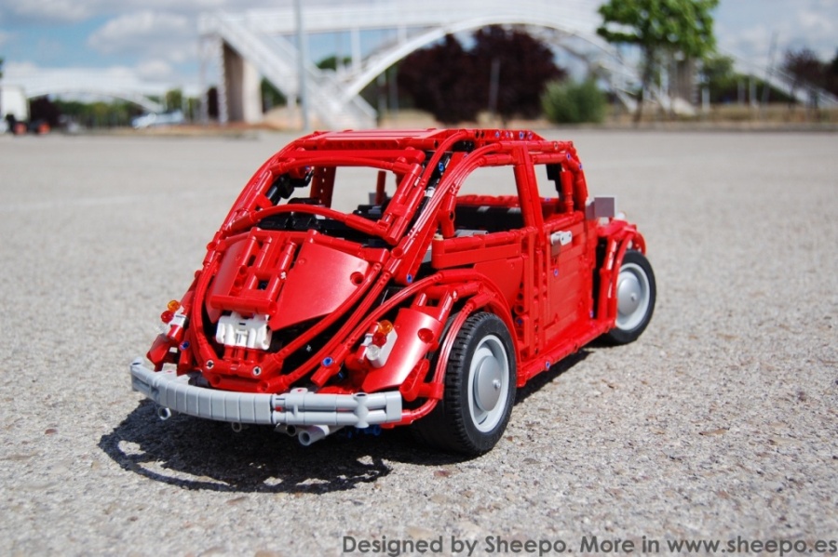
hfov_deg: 49.6
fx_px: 907
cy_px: 278
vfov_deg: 34.2
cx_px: 419
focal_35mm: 39
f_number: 4.2
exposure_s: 1/2000
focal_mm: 26
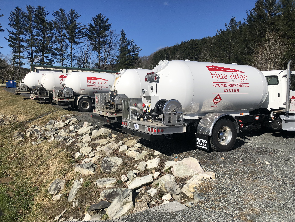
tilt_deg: -6.1
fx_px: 239
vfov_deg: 49.7
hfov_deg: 63.4
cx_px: 148
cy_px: 111
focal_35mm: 28
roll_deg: -2.4
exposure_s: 1/3436
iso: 25
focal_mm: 4
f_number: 1.8
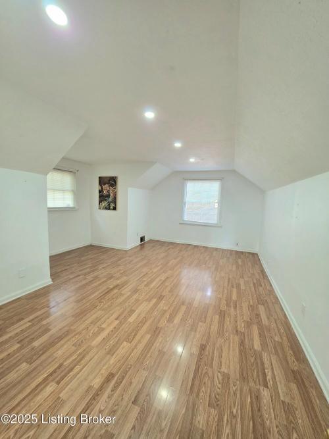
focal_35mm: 13
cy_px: 220
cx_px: 164
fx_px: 165
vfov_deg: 106.2
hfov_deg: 89.9
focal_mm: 2.2
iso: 250
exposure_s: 1/120
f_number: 1.9
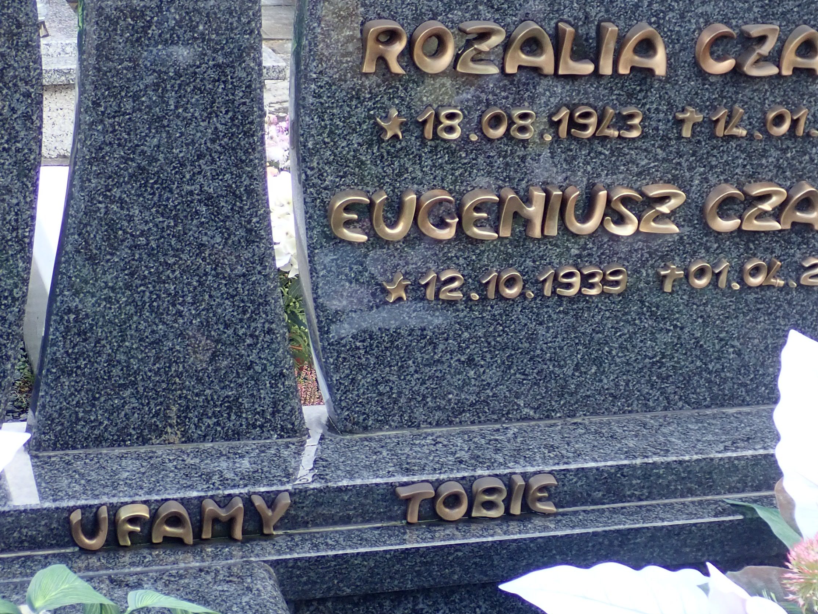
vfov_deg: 20.4
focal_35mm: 72
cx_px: 470
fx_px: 1702
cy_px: 341
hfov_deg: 27.0
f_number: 2.8
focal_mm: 7.34
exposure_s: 1/80
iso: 125
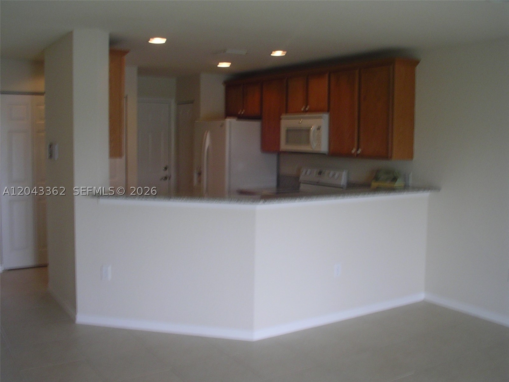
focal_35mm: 37
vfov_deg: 38.7
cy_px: 191
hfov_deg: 50.1
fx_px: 544
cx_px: 254
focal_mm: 5.7
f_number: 6.9
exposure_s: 1/15
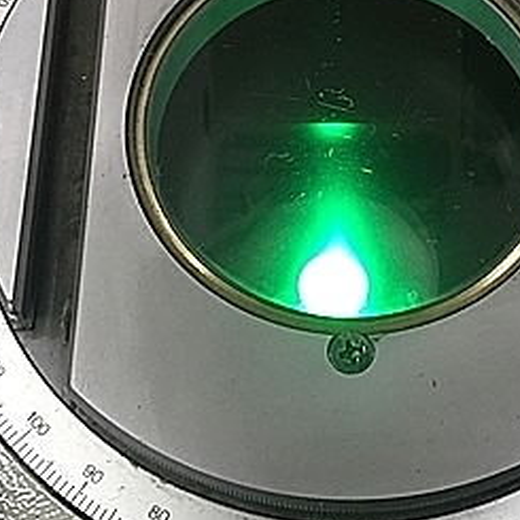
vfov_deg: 25.6
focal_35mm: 67
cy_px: 174
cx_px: 342
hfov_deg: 25.6
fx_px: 1139
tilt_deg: -66.8
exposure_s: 1/30
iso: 80
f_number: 2.2
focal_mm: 4.15
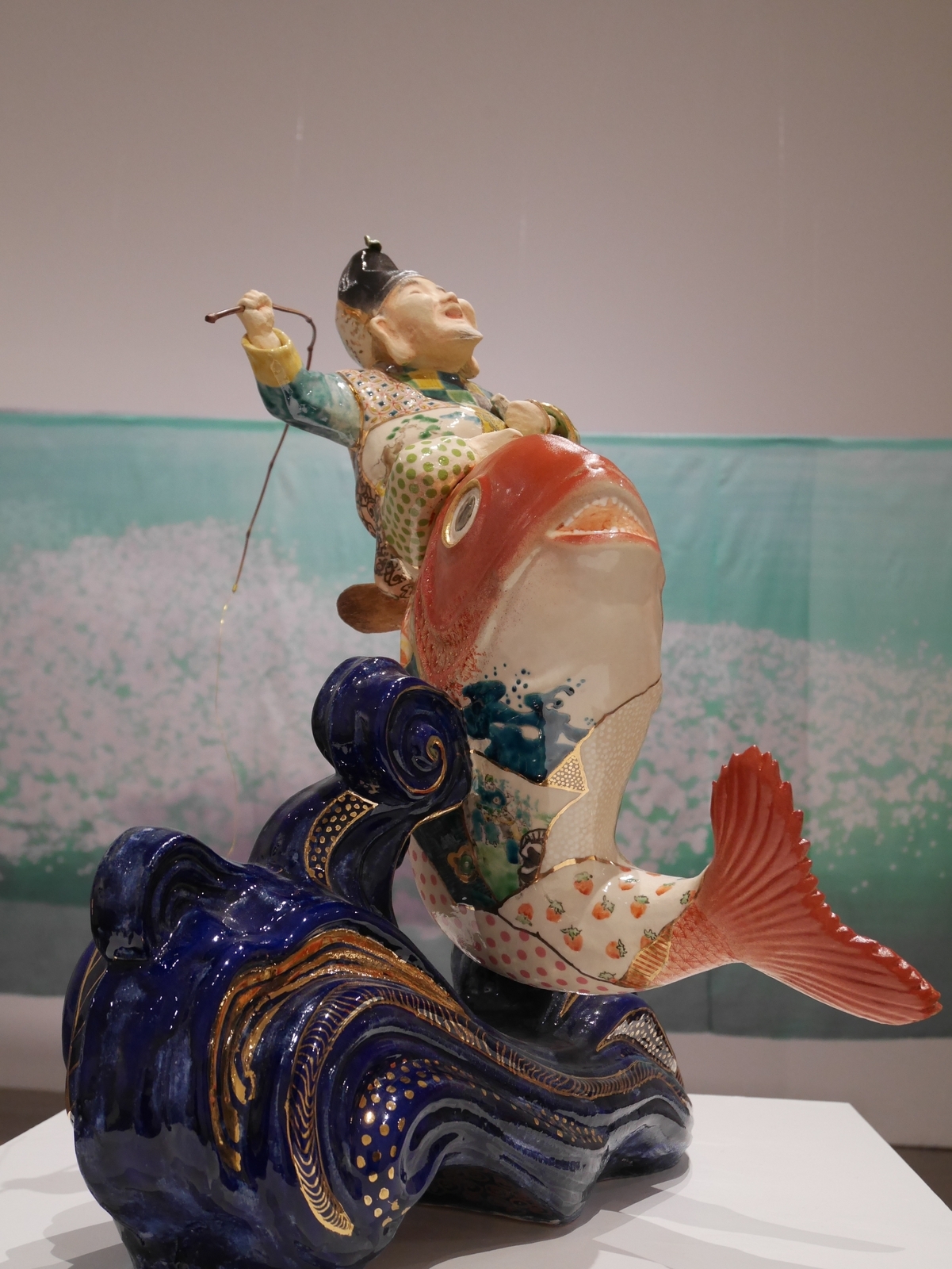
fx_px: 1539
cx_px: 476
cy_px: 634
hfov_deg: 34.4
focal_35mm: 42
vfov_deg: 44.8
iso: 1250
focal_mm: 21
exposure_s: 1/60
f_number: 4.7
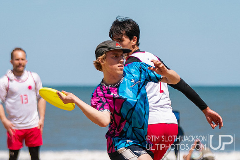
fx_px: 2454
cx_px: 116
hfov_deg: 5.6
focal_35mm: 368
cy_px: 111
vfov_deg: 3.7
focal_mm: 114
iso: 400
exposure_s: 1/8000
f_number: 2.8
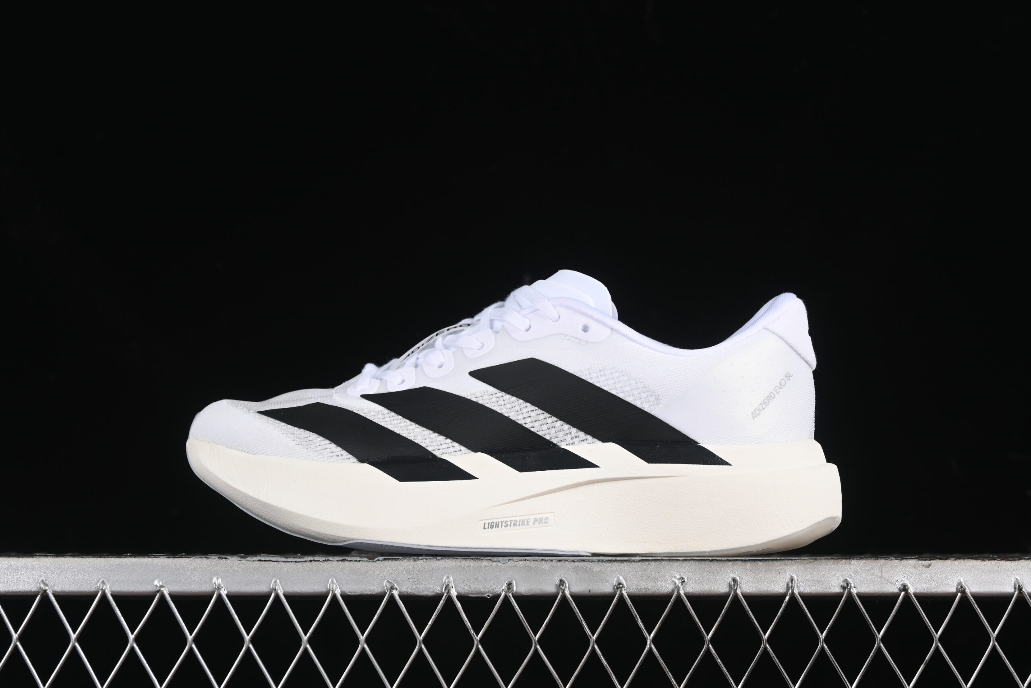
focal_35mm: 75
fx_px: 2148
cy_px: 344
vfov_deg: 18.2
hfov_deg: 27.0
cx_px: 516
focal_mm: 50
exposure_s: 1/80
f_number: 8
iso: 160
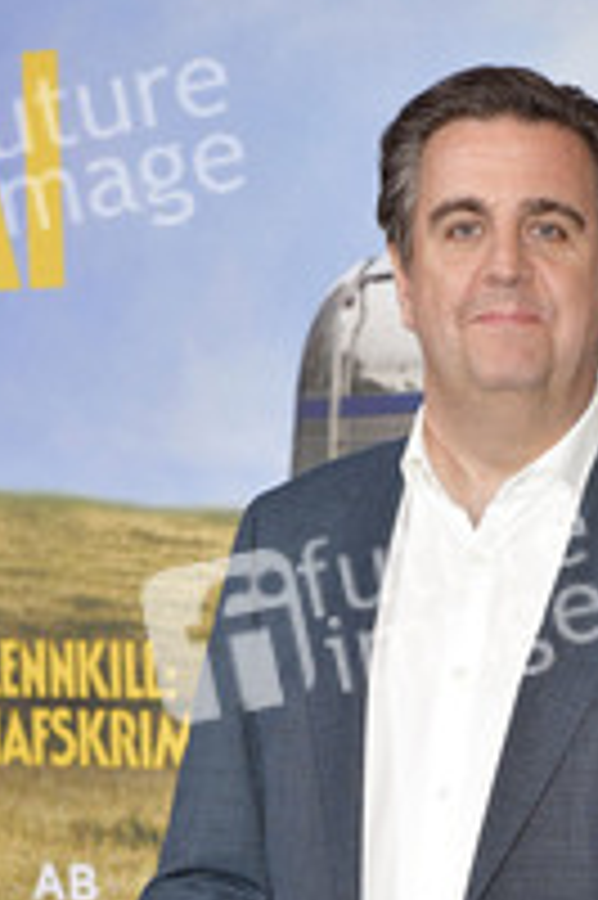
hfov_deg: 10.3
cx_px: 504
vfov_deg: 15.3
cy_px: 842
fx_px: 3294
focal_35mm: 132
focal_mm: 66
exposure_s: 1/200
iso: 1600
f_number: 5.6
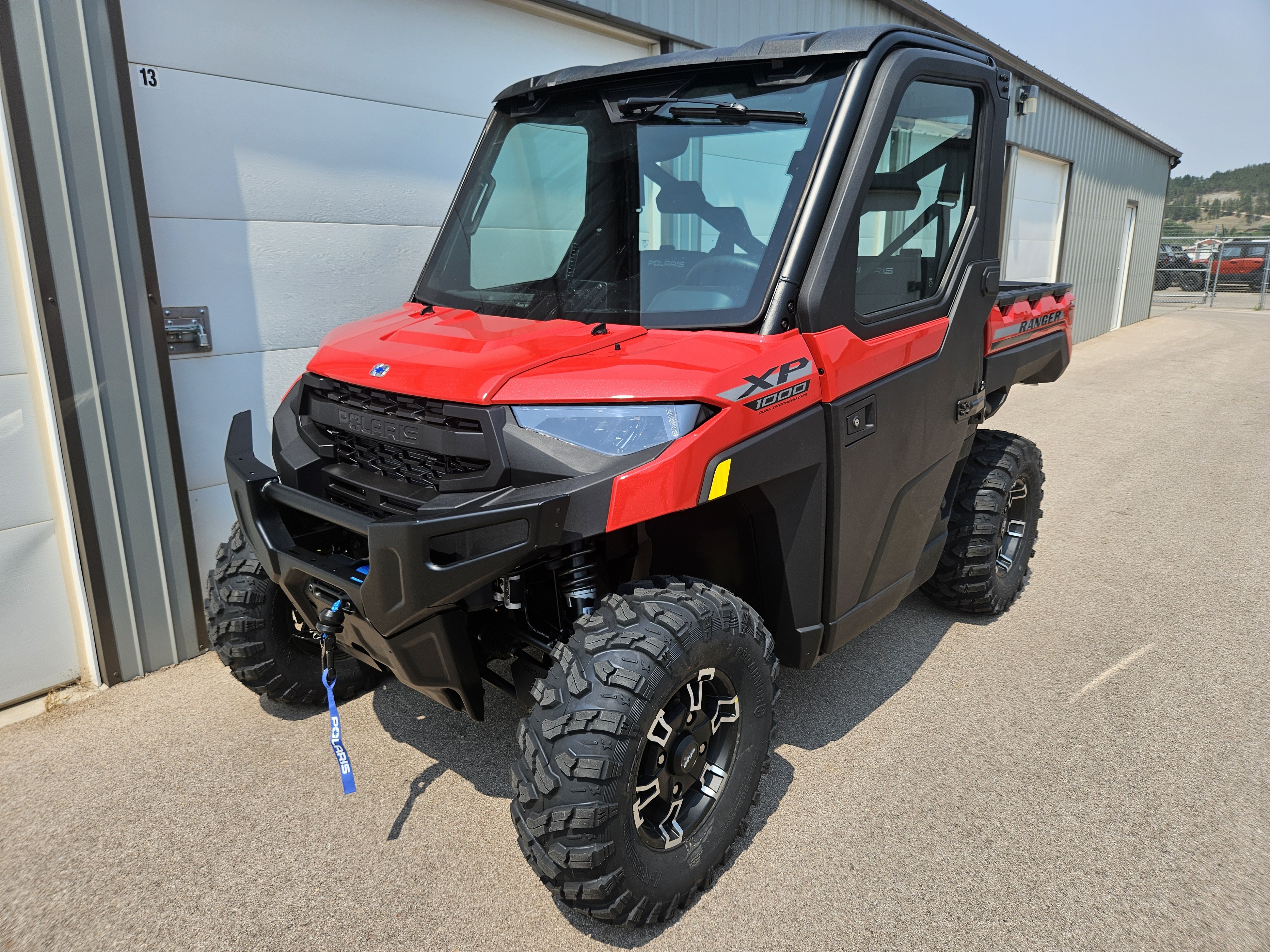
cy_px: 476
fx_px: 844
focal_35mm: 23
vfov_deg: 58.9
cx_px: 635
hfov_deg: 73.9
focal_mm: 5.4
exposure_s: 1/1559
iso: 25
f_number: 1.8
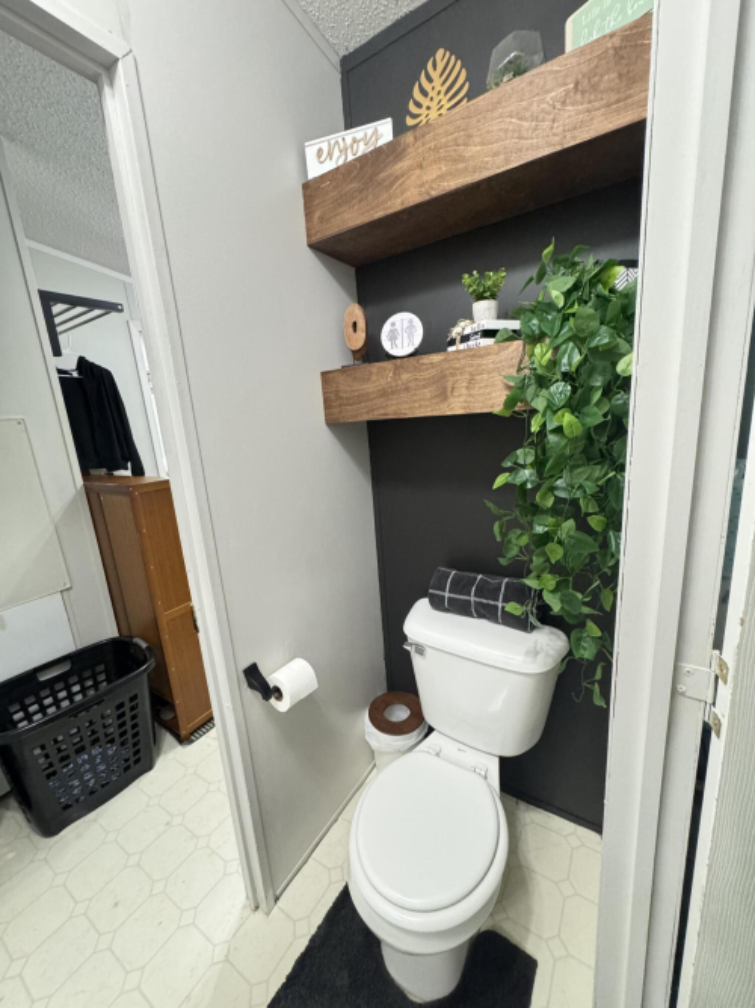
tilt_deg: -11.3
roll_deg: +3.9
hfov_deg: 85.7
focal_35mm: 14
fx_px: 407
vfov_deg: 102.1
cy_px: 504
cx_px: 378
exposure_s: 1/60
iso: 640
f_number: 2.2
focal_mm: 2.22
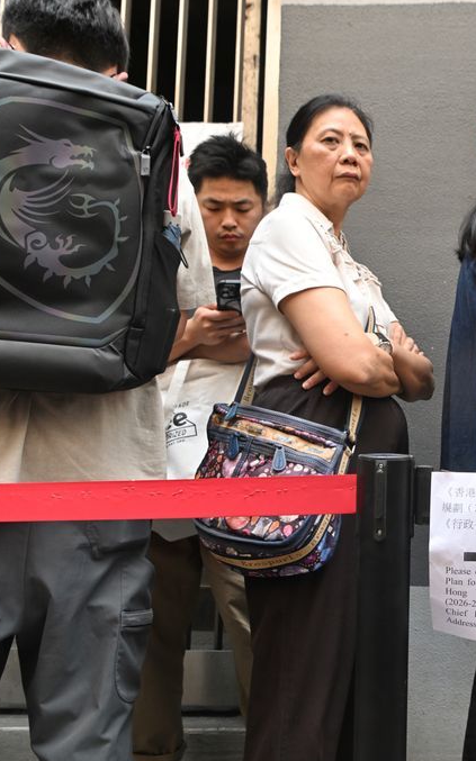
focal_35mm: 37
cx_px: 487
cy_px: 380
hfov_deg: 31.5
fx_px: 768
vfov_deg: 52.8
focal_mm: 24
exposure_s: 1/200
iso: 720
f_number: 6.3
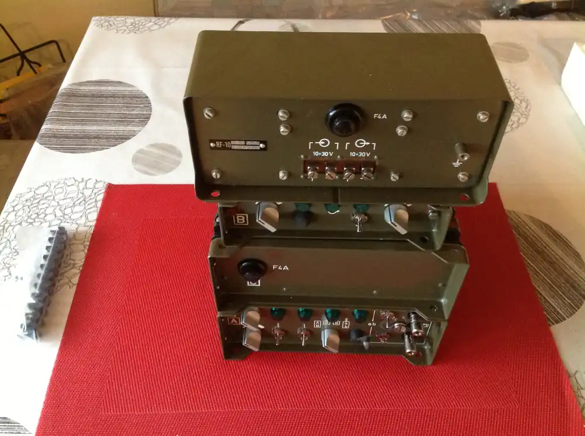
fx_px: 590
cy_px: 218
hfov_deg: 52.7
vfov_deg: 40.6
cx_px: 292
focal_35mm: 35
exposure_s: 1/15
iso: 500
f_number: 2.4
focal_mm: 4.28
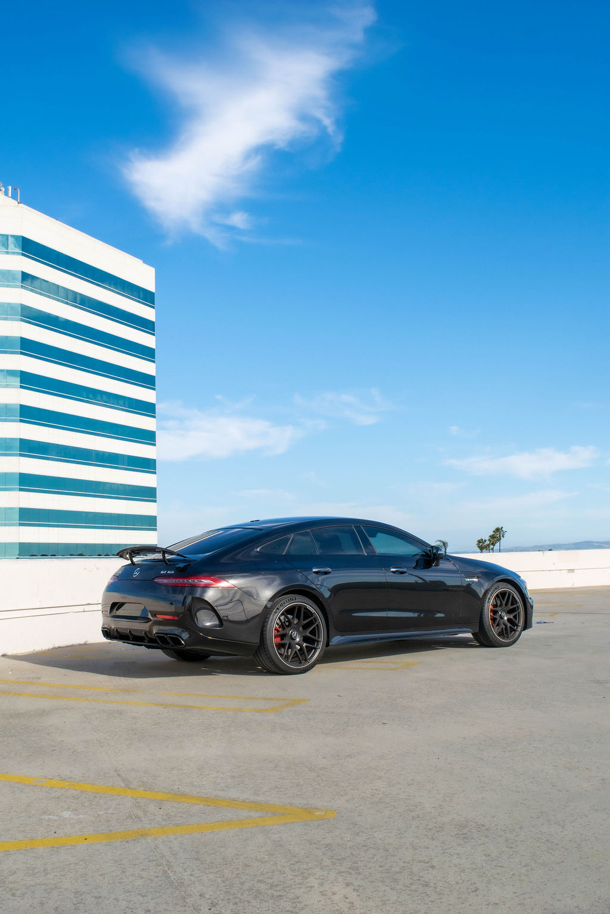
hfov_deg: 36.9
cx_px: 305
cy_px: 457
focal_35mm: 36
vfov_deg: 53.1
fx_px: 915
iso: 200
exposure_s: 1/400
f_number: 10
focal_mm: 24
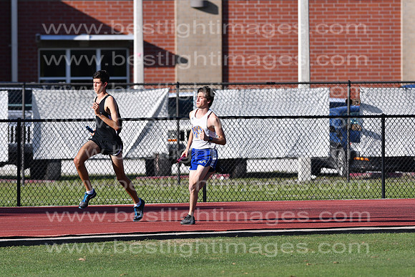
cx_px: 208
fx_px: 5188
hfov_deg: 4.6
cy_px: 138
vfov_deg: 3.1
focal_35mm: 450
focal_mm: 300
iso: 320
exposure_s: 1/2500
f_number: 5.6
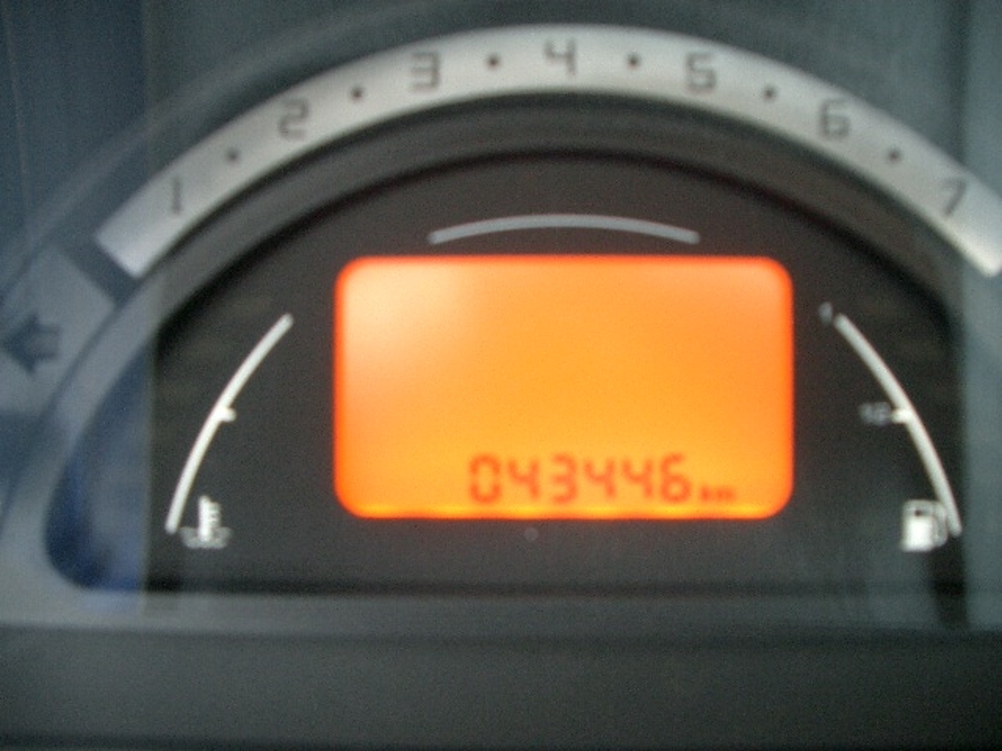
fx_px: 1013
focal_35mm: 35
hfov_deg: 52.6
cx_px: 501
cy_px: 376
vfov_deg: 40.7
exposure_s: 1/8
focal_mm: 5.8
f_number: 2.6
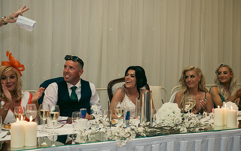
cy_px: 77
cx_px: 120
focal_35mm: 58
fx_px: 381
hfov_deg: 35.1
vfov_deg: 22.4
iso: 800
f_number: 3.5
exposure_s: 1/160
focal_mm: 56
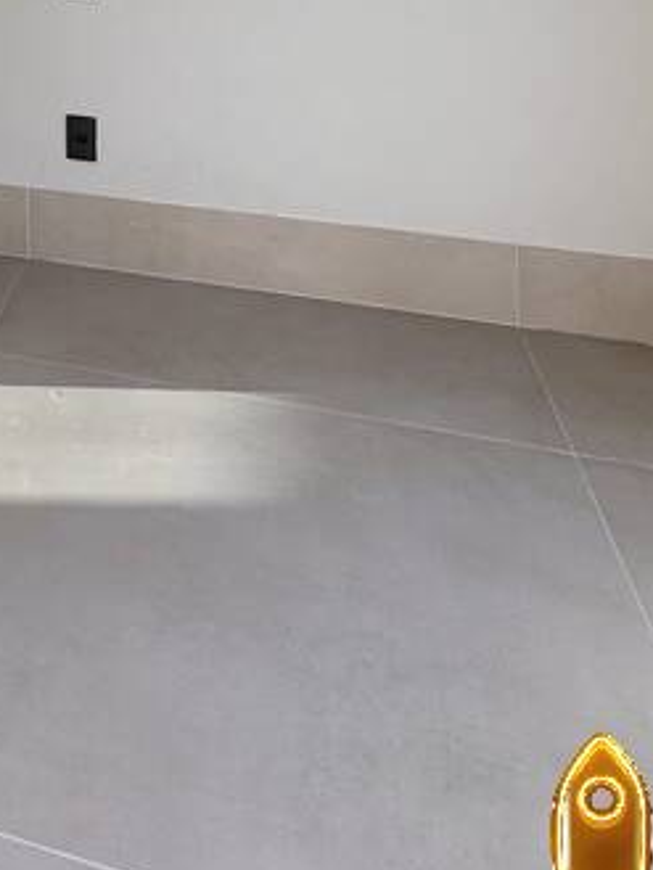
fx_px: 1156
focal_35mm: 46
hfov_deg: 27.0
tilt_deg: +0.2
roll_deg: +0.0
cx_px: -174
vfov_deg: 32.3
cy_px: -230
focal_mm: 2.22
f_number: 2.2
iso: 64
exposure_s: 1/120
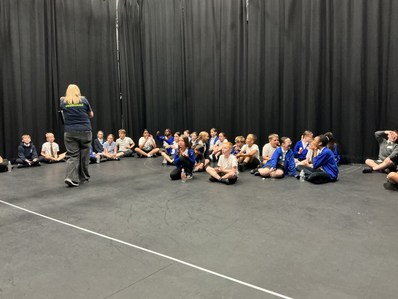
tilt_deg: -6.5
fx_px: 333
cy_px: 150
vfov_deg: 48.2
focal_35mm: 29
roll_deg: +1.1
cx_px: 199
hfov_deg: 61.7
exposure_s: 1/30
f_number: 1.8
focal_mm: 3
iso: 400
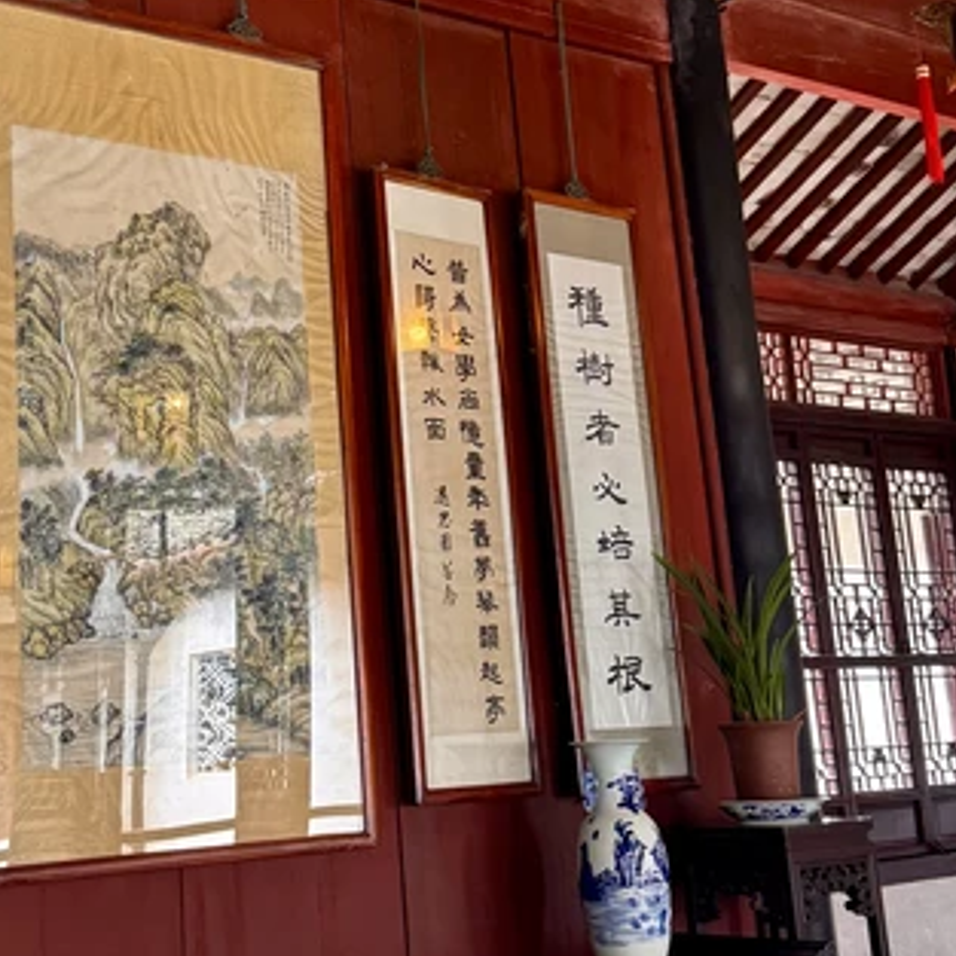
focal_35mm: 52
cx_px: 278
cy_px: 370
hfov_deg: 32.4
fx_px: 1625
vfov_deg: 32.7
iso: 640
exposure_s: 1/60
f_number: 1.78
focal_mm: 6.76
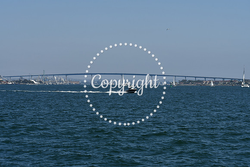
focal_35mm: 127
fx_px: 882
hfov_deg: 16.1
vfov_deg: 10.8
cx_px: 125
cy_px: 84
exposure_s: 1/640
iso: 100
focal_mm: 85
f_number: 9
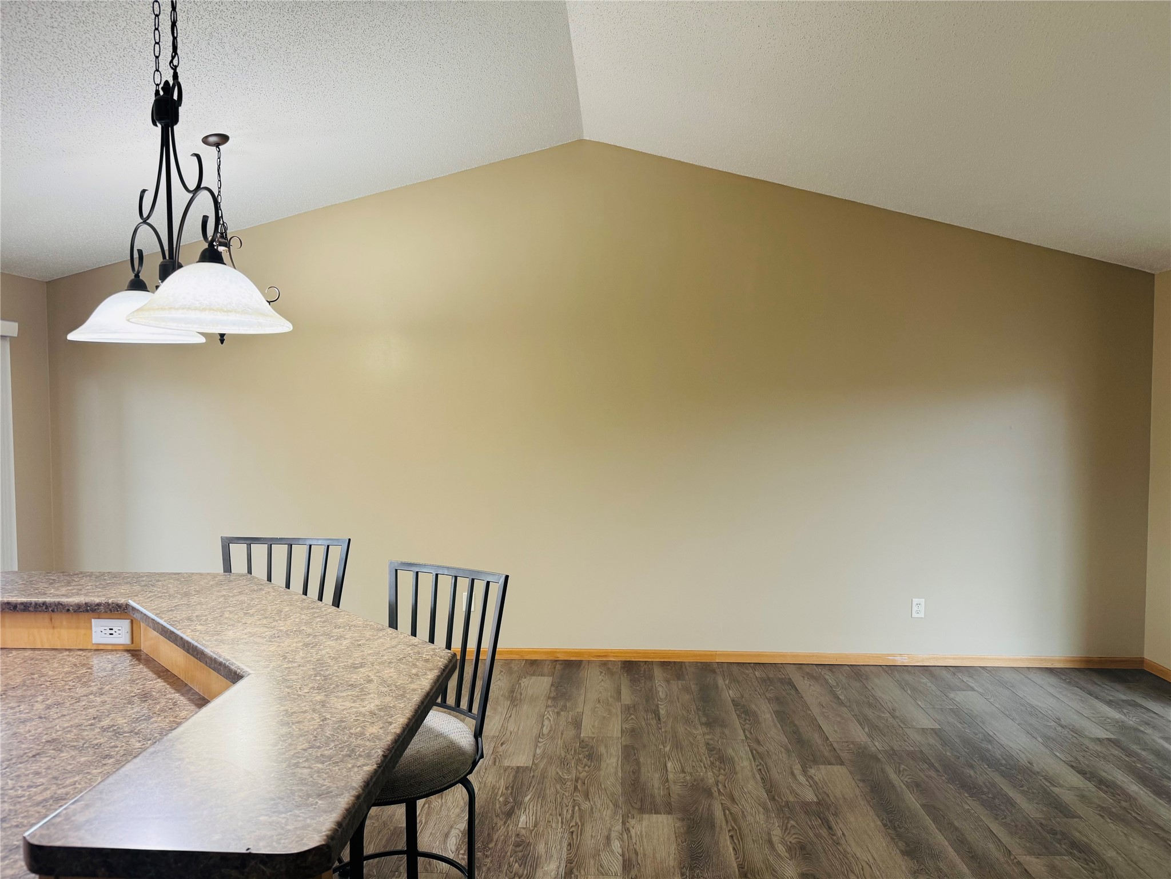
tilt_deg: -3.1
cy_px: 440
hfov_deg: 71.6
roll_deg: -0.1
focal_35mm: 24
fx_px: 812
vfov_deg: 56.8
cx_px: 586
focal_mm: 6.76
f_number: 1.78
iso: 125
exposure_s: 1/60
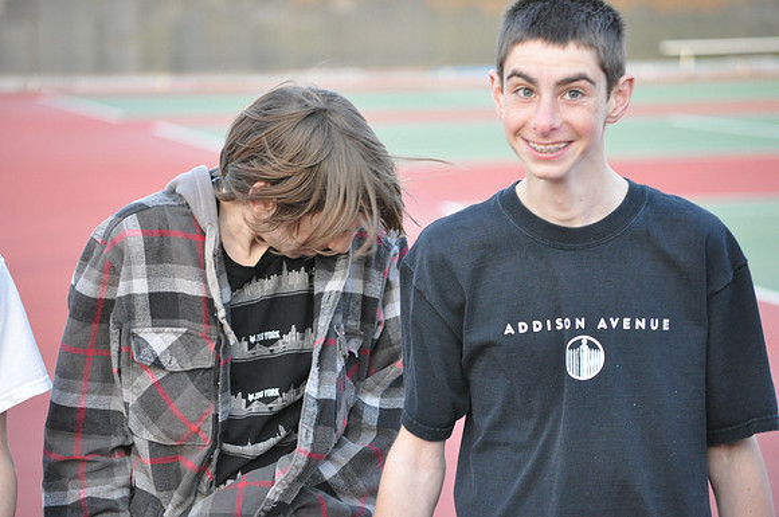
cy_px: 258
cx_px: 390
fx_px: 4052
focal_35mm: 188
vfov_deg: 7.3
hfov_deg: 11.0
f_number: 4.8
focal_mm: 125
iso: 1600
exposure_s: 1/250
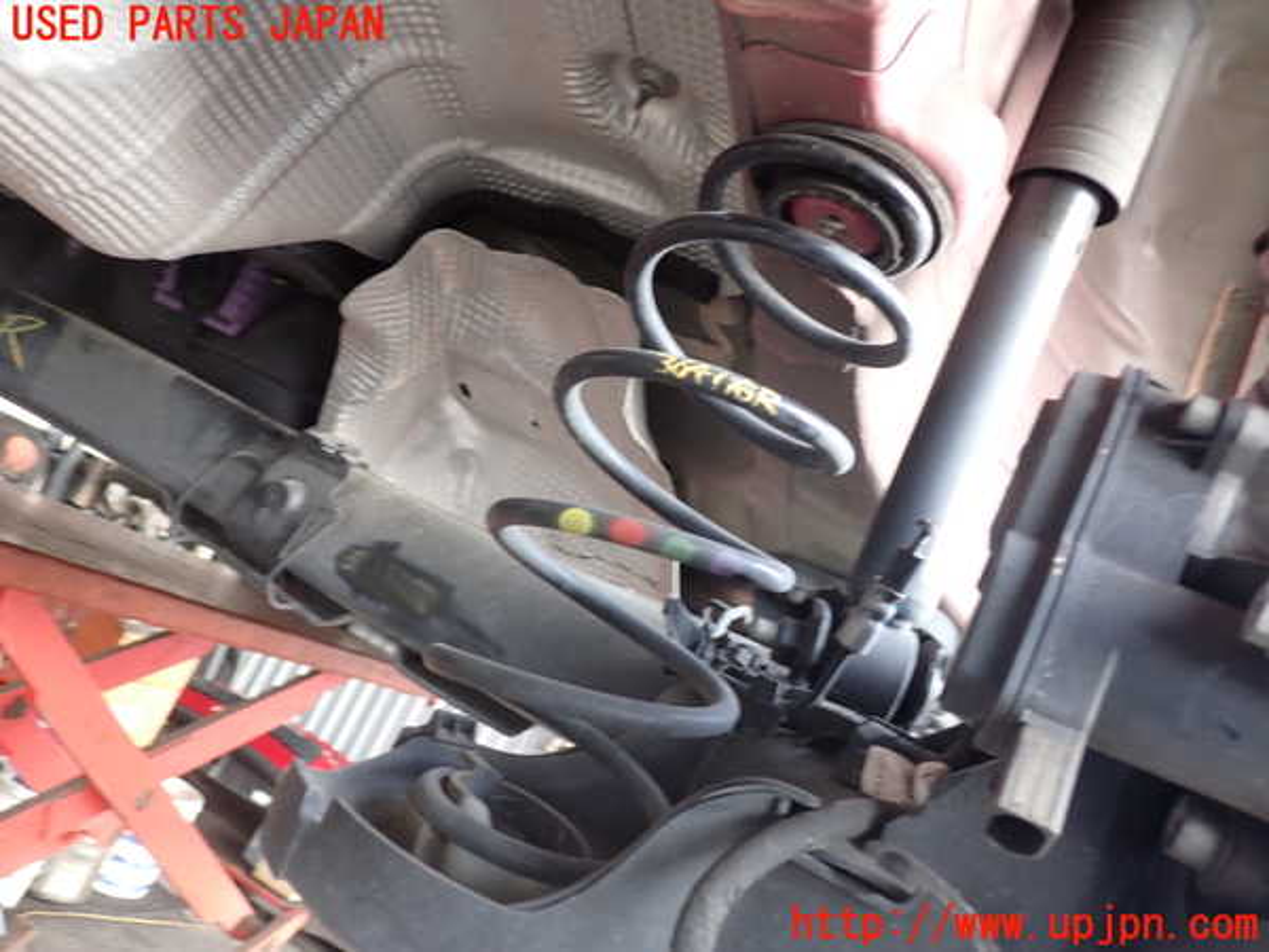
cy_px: 476
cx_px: 634
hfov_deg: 60.0
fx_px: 1100
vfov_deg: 46.8
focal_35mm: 30
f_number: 2.3
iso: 200
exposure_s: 1/40
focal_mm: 5.4
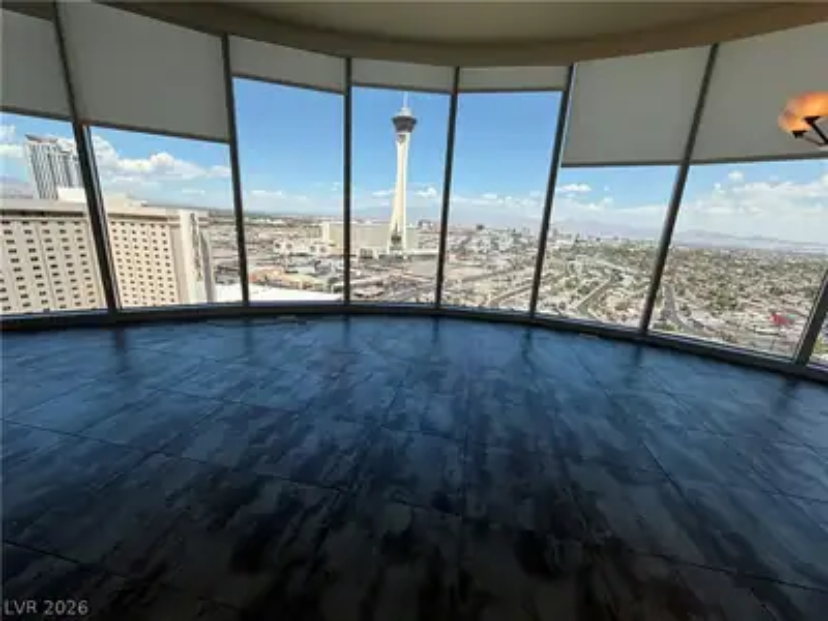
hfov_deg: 102.1
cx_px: 414
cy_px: 310
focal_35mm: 14
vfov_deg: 85.7
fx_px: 335
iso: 40
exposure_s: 1/770
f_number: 2.2
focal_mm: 2.22
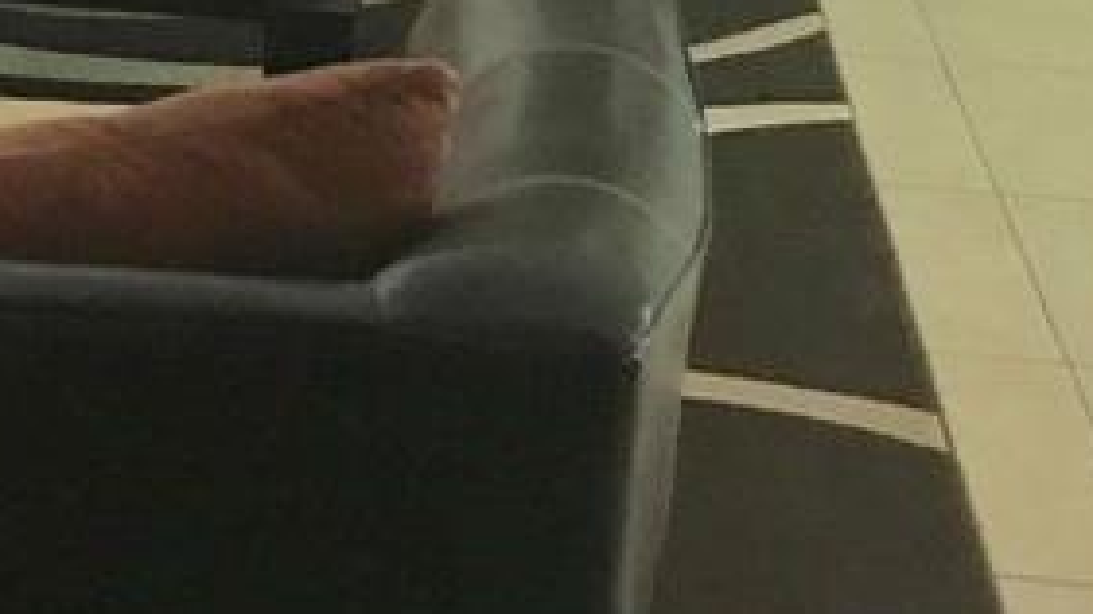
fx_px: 2521
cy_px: -346
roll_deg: +0.1
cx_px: 27
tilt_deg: -13.5
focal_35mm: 87
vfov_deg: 13.0
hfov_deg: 23.5
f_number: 1.8
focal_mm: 3.99
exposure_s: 1/4
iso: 100
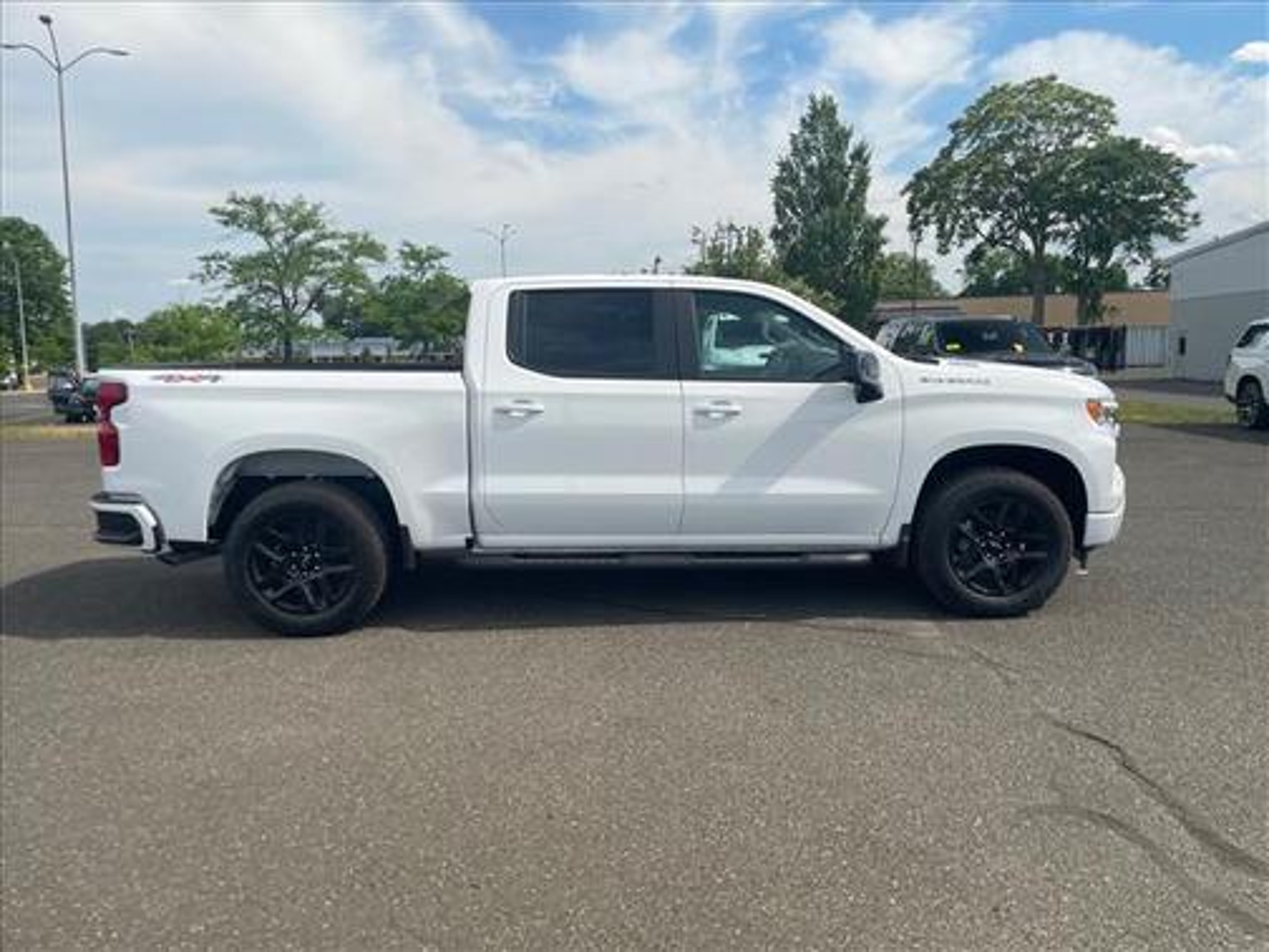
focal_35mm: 26
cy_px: 476
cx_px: 634
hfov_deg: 67.3
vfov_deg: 53.1
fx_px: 953
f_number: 1.6
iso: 32
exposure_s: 1/1575
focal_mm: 4.2
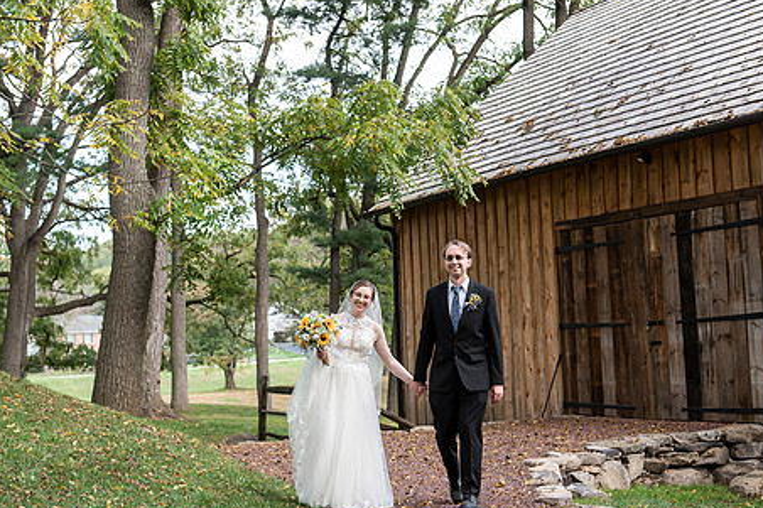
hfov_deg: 34.5
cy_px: 276
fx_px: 1229
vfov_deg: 23.4
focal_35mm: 58
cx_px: 353
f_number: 4
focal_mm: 44
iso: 400
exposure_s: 1/400
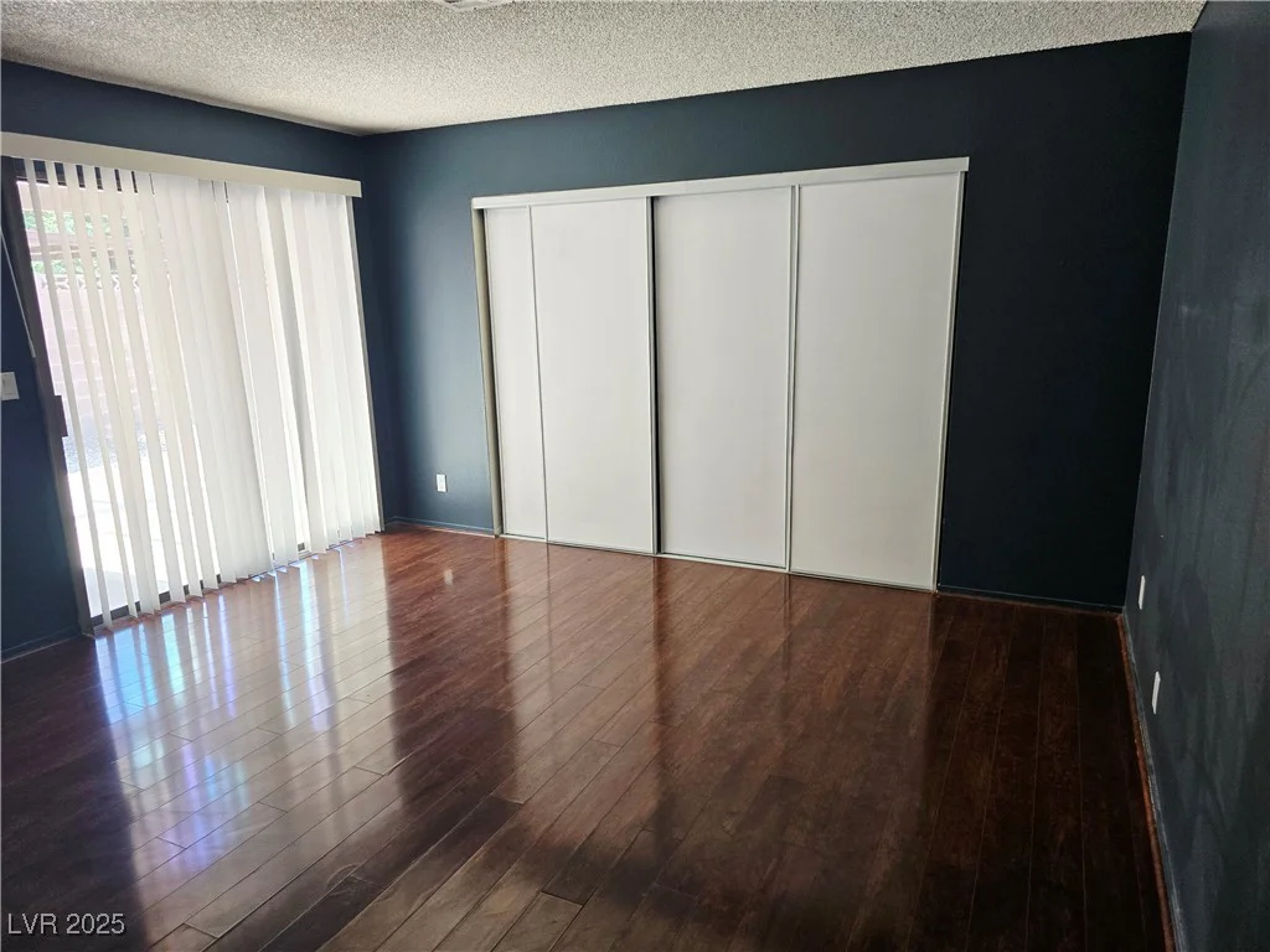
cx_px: 635
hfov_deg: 73.9
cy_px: 476
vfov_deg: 58.9
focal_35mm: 23
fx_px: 844
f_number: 1.7
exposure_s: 1/120
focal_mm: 6.3
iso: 200
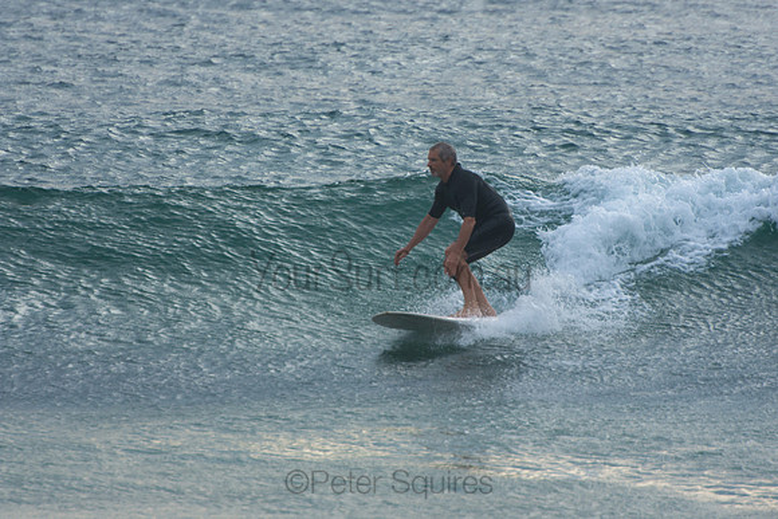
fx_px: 12969
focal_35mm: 600
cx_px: 389
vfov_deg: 2.3
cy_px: 260
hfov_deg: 3.4
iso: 220
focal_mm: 400
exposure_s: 1/400
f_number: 5.6
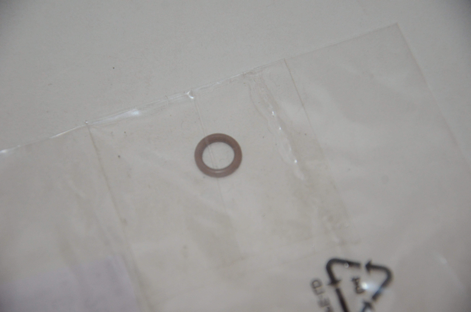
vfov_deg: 8.7
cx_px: 236
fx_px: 2056
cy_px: 156
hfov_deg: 13.1
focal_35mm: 158
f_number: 7.1
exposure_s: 1/800
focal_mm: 105
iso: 2000
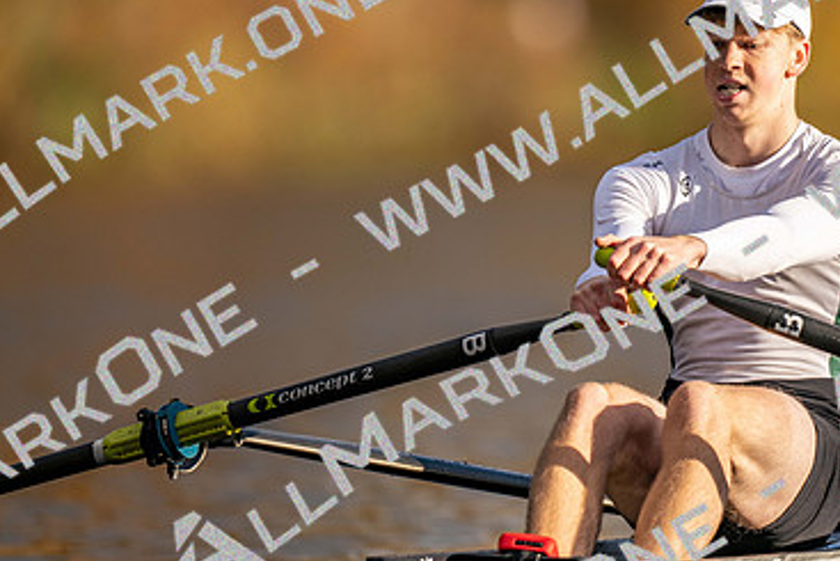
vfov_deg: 1.5
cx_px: 639
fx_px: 22104
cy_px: 258
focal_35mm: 947
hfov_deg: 2.2
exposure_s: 1/2500
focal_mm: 600
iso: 250
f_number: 4
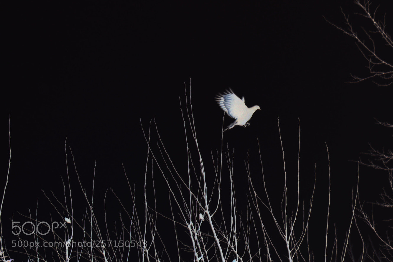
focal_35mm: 540
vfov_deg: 2.5
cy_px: 110
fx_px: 5895
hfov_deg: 3.8
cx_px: 229
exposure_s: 1/1000
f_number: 8
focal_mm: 300
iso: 200
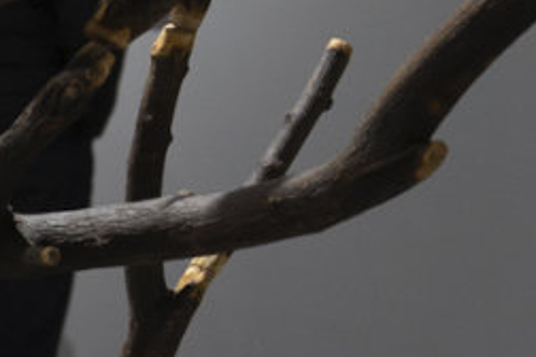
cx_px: -387
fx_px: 3290
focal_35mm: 221
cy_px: -143
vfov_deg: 6.2
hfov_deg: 9.0
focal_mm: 31
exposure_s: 1/40
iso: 400
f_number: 5
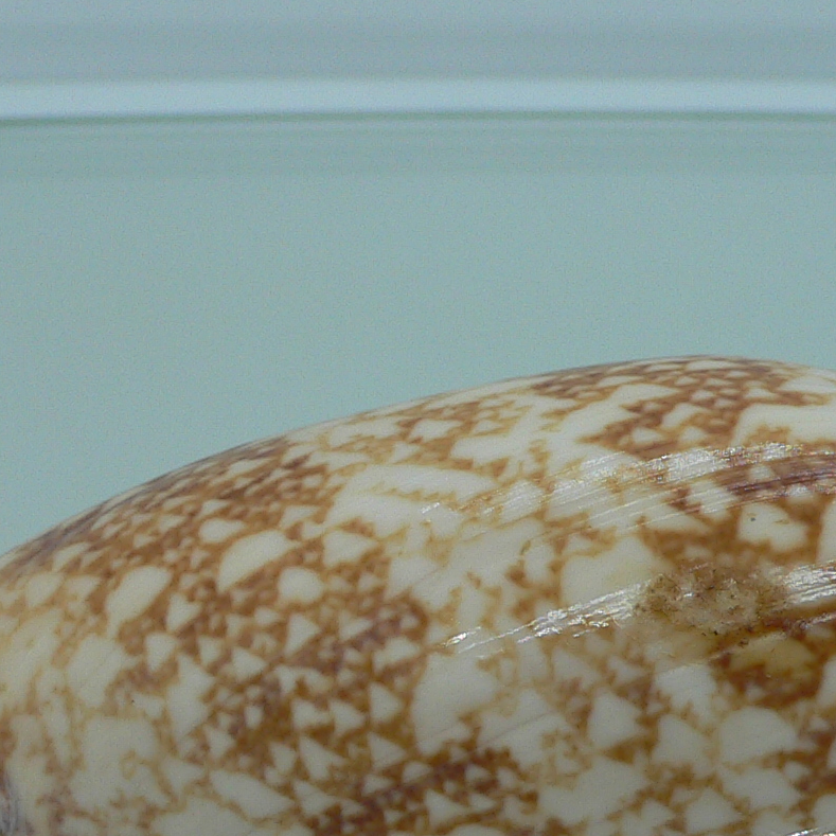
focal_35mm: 79
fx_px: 2159
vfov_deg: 21.4
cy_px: 769
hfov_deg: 21.8
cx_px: 575
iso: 80
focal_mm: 4.6
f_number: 2.8
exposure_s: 1/60
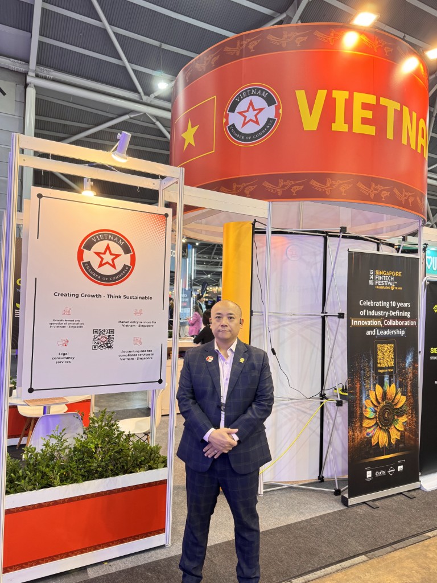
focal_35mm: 24
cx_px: 218
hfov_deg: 56.8
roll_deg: -1.8
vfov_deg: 71.6
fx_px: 404
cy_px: 292
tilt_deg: +1.7
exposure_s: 1/50
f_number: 1.78
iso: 250
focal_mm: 6.76
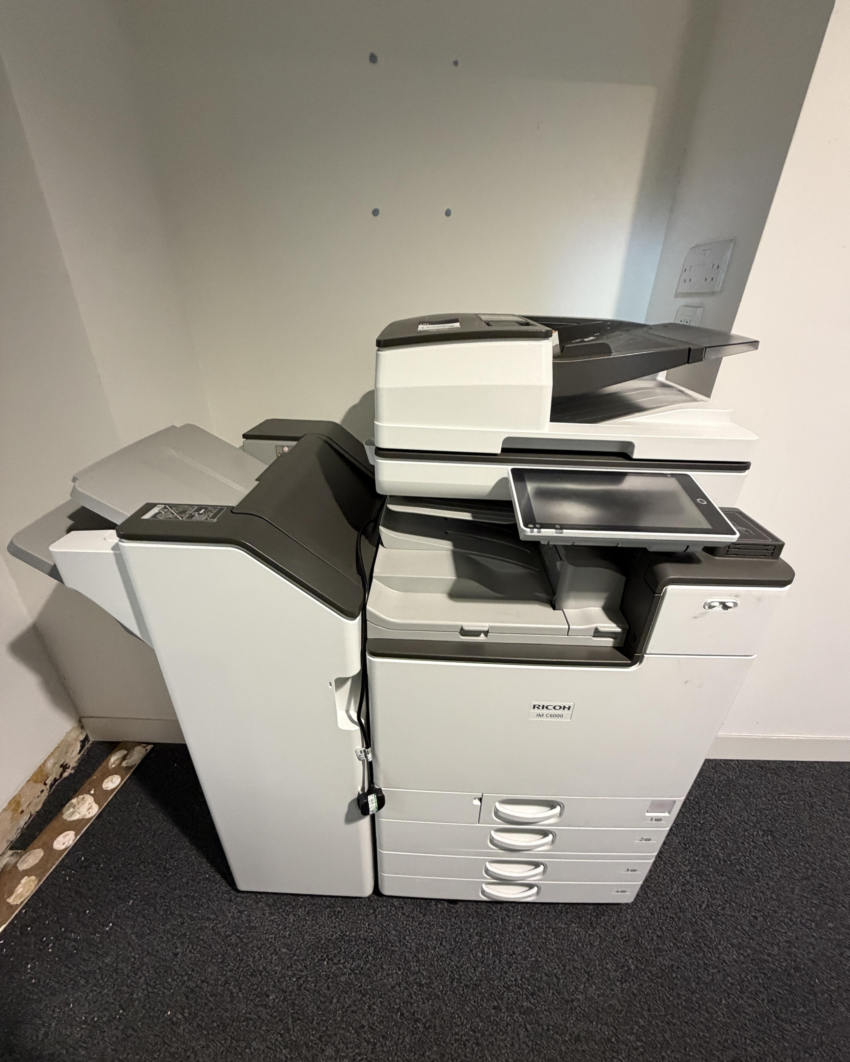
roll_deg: -2.4
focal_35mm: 15
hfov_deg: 84.0
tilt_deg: -28.8
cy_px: 559
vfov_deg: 96.7
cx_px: 435
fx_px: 472
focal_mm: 2.22
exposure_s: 1/50
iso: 400
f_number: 2.2
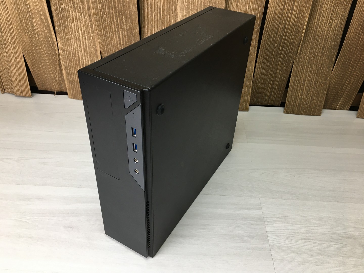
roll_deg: -1.6
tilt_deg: -37.0
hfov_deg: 61.7
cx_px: 182
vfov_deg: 48.2
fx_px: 305
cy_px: 136
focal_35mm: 29
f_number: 2.2
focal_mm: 4.15
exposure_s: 1/33
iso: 25
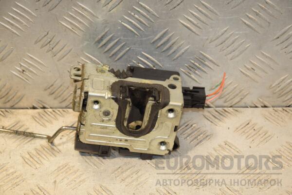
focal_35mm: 105
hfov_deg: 19.5
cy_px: 98
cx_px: 146
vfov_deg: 13.0
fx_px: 852
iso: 800
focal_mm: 70
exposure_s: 1/200
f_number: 6.3
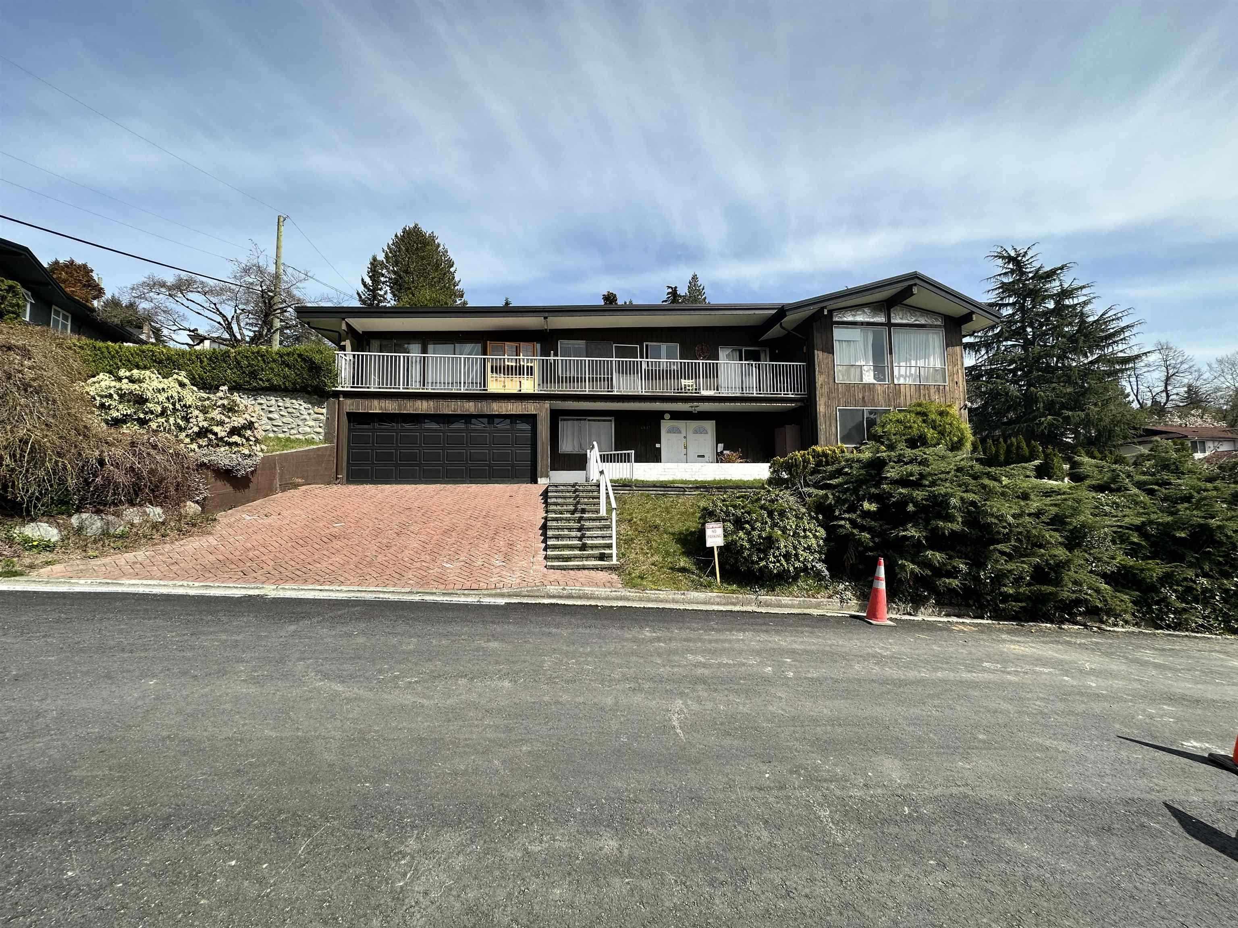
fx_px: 501
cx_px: 619
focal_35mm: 14
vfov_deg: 85.7
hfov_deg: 102.1
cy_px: 464
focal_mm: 2.22
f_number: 2.2
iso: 40
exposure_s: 1/1689
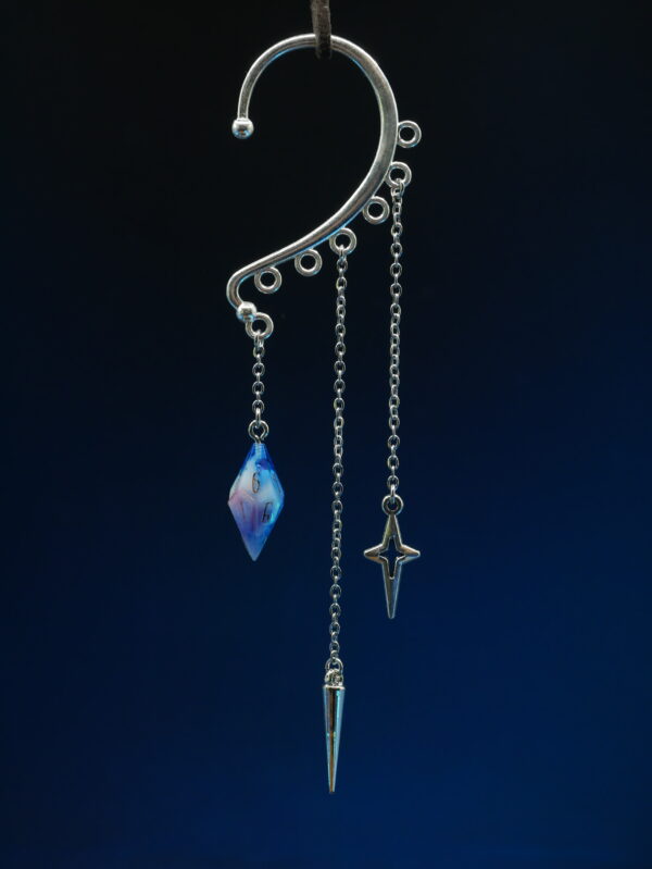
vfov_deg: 32.2
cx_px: 326
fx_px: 1506
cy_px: 434
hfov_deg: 24.4
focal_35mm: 60
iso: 800
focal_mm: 30
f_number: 6.3
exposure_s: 1/60
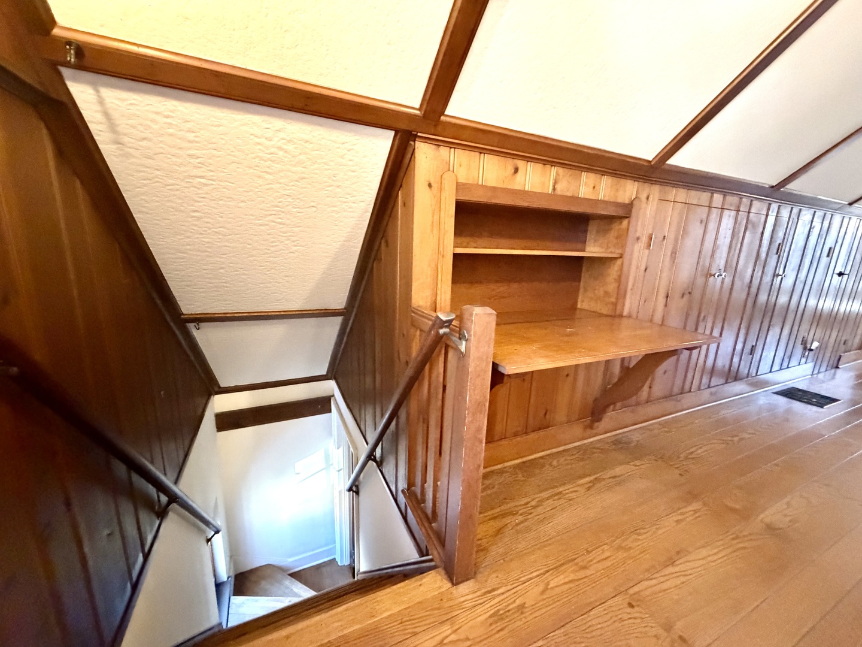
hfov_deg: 102.1
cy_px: 324
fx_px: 349
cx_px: 431
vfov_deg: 85.7
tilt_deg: -12.5
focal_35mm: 14
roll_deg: -1.5
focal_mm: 2.22
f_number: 2.2
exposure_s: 1/60
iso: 1250
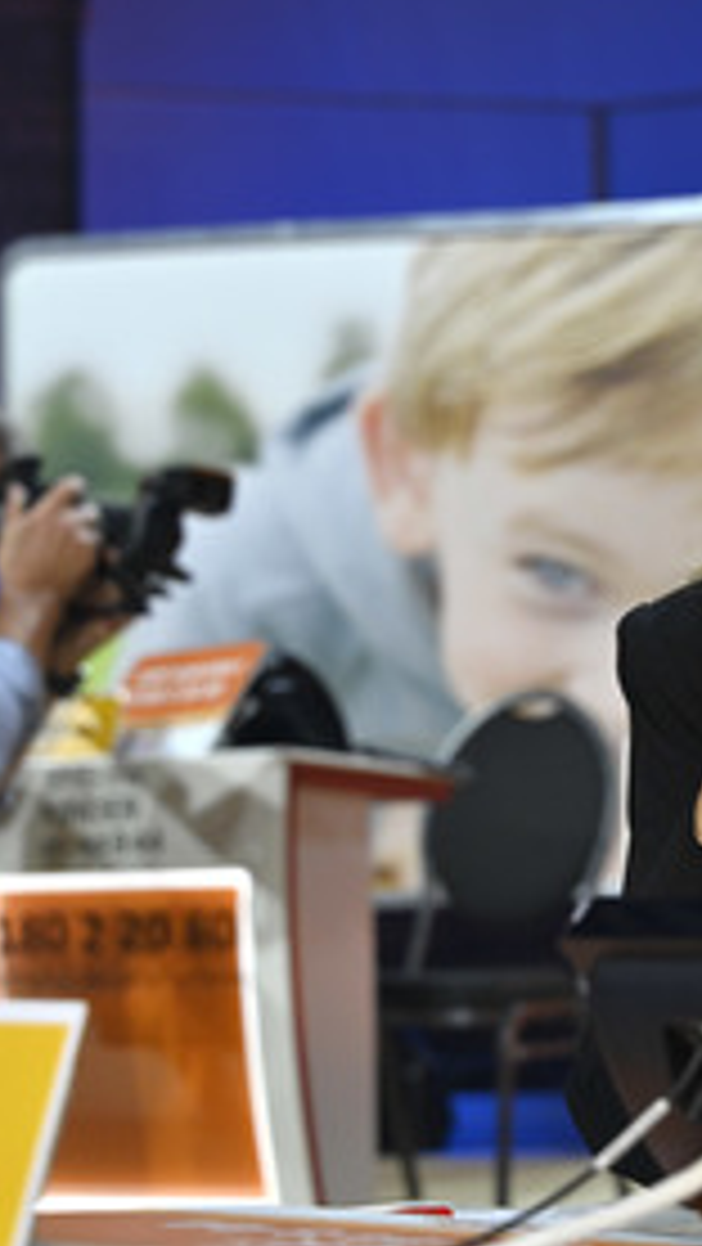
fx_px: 2314
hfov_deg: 16.0
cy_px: 576
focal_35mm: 70
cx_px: 1001
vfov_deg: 30.1
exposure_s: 1/200
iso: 800
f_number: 4
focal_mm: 41
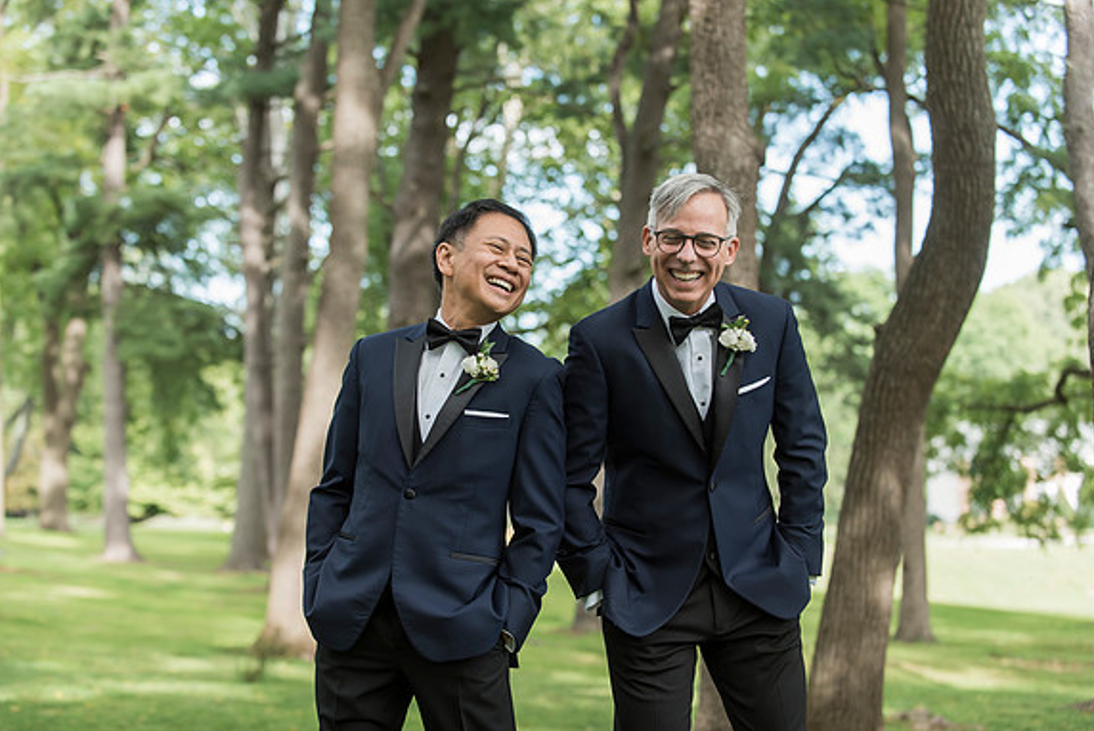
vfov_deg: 19.2
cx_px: 543
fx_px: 2159
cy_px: 363
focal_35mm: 71
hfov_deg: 28.4
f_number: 3.5
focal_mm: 70
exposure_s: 1/500
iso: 400
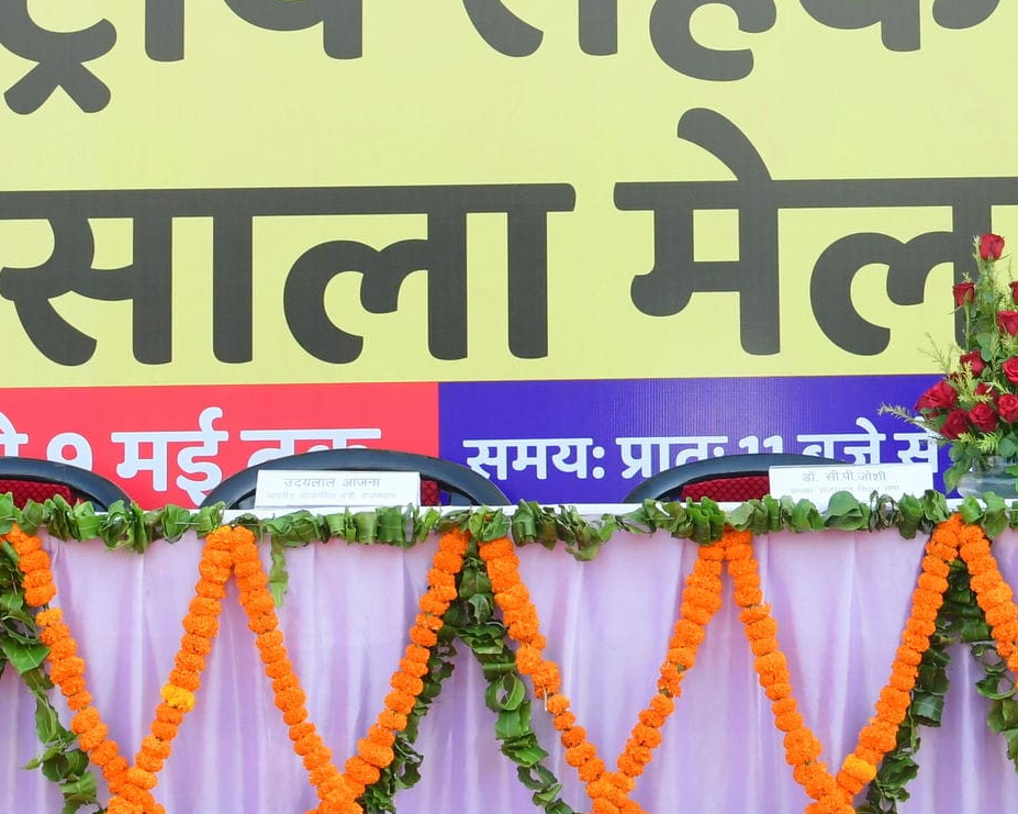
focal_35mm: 143
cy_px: -171
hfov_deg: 13.4
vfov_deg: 10.6
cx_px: 795
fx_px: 4307
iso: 800
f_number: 9
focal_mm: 38
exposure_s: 1/200
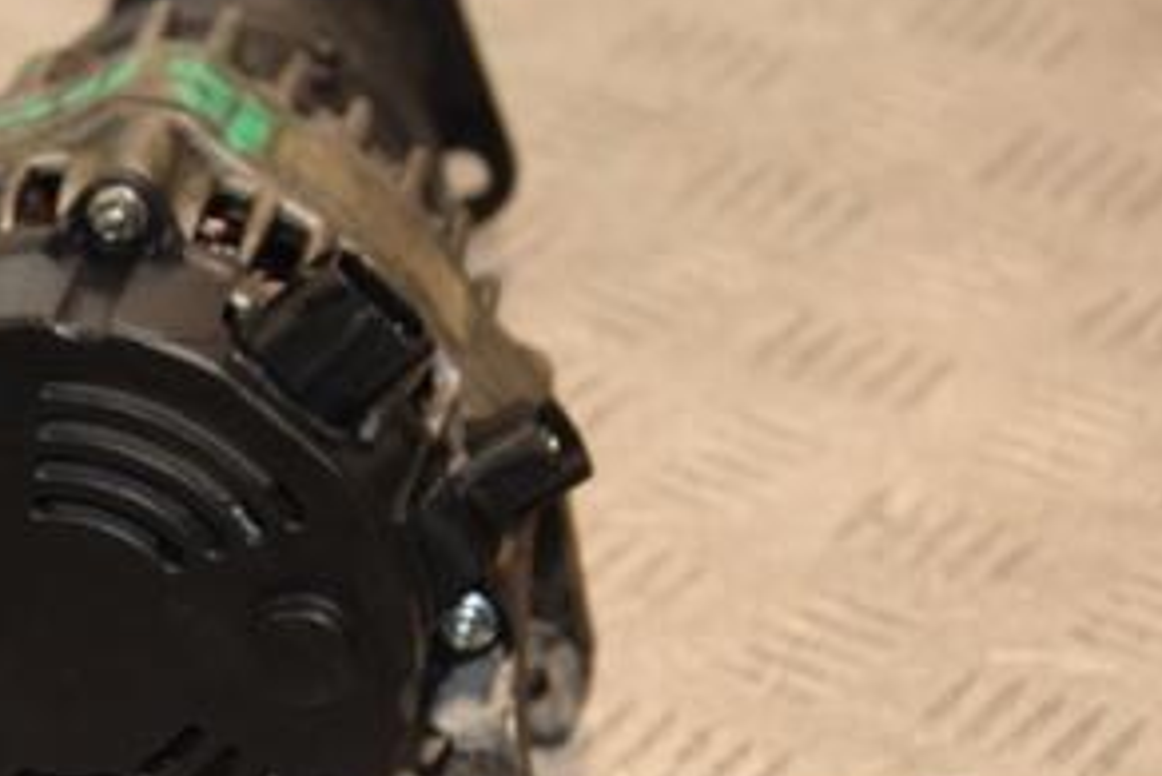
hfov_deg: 10.7
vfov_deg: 7.2
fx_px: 6168
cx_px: 72
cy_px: 350
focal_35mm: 191
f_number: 5.3
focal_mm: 62
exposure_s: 1/160
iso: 800
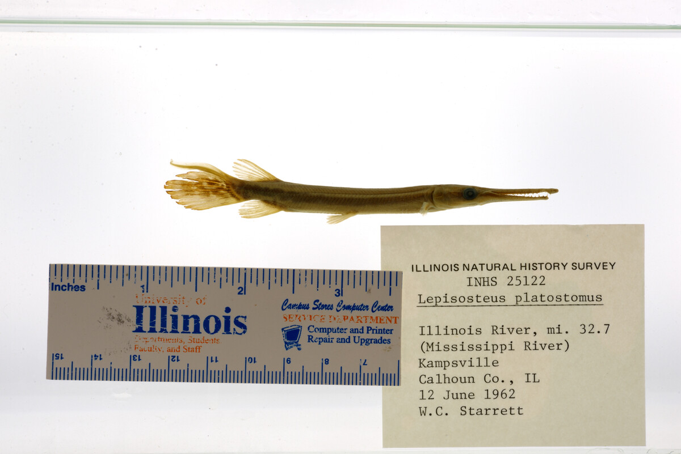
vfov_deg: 22.6
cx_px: 340
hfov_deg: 33.4
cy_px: 227
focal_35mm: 60
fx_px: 1135
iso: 100
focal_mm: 60
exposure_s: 1/40
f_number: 20
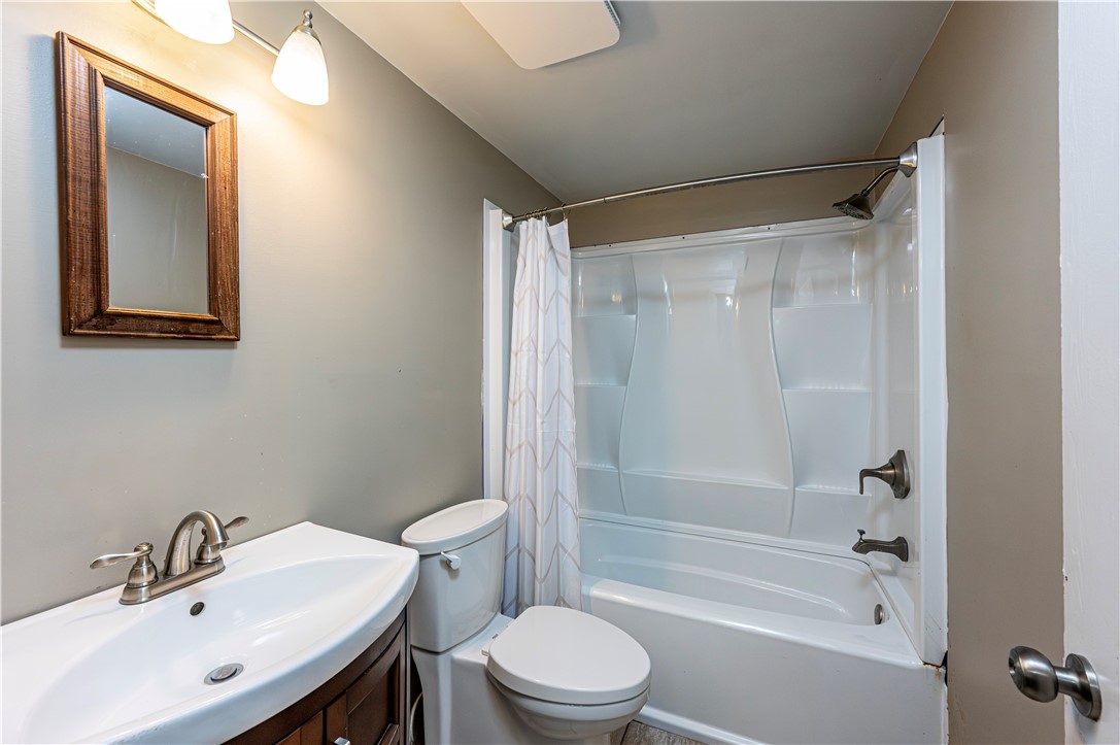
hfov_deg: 104.3
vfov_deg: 81.1
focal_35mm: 14
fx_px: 435
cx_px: 560
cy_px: 372
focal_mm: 14
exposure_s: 1/200
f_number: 8
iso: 3200
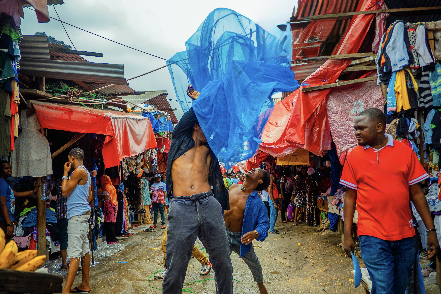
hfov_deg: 63.7
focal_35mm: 29
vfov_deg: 45.0
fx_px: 355
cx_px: 220
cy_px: 147
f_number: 2.5
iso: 125
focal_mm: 14
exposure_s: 1/320
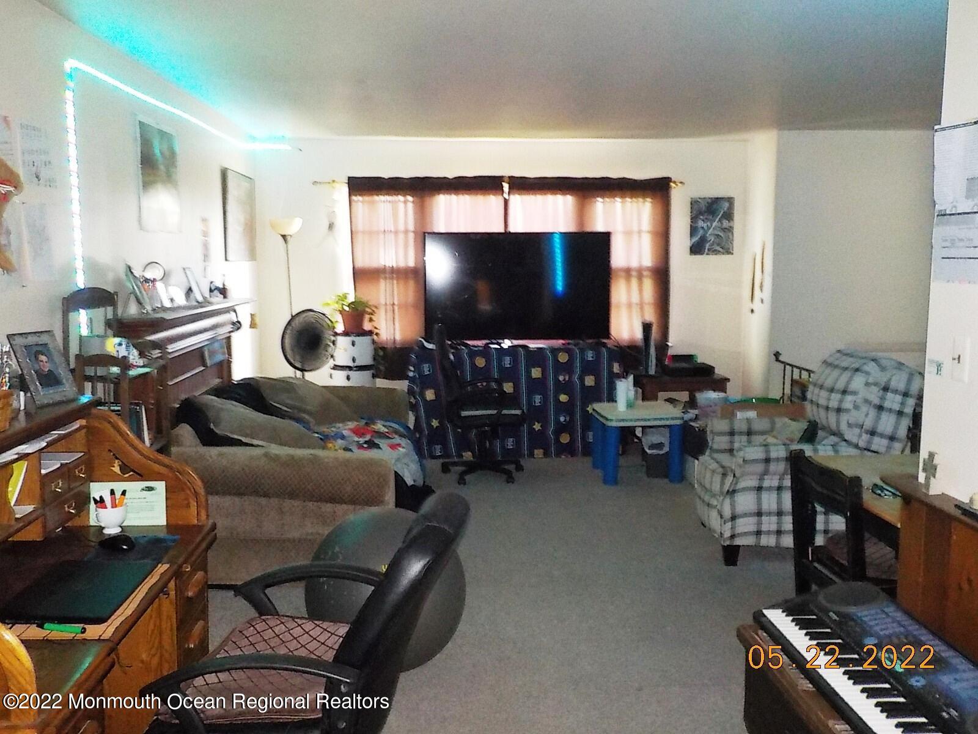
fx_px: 848
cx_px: 489
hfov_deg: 60.0
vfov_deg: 46.8
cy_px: 367
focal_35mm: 30
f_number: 3.3
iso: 800
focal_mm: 4.1
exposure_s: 1/15
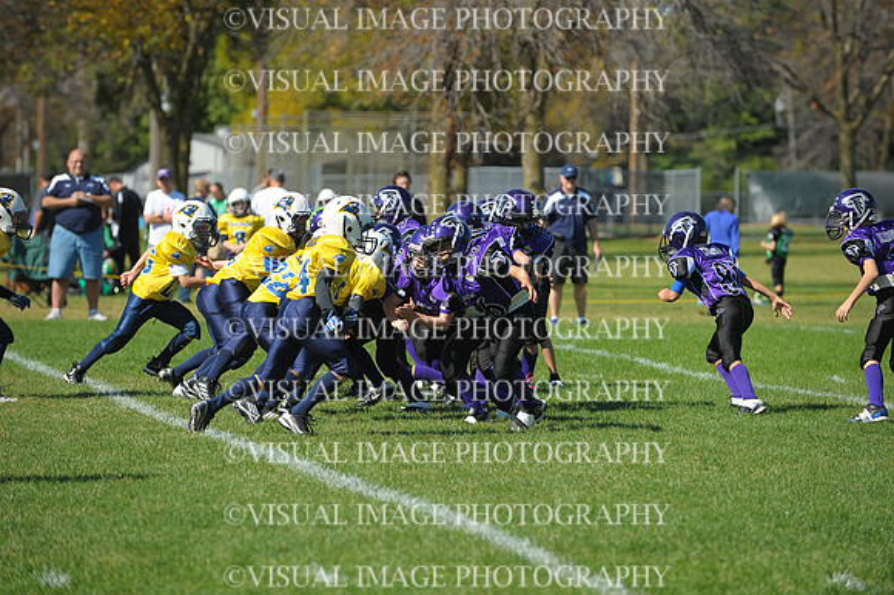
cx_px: 447
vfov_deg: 6.9
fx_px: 4964
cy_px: 298
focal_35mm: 200
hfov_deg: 10.3
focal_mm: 200
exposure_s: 1/1250
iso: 200
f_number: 4.5
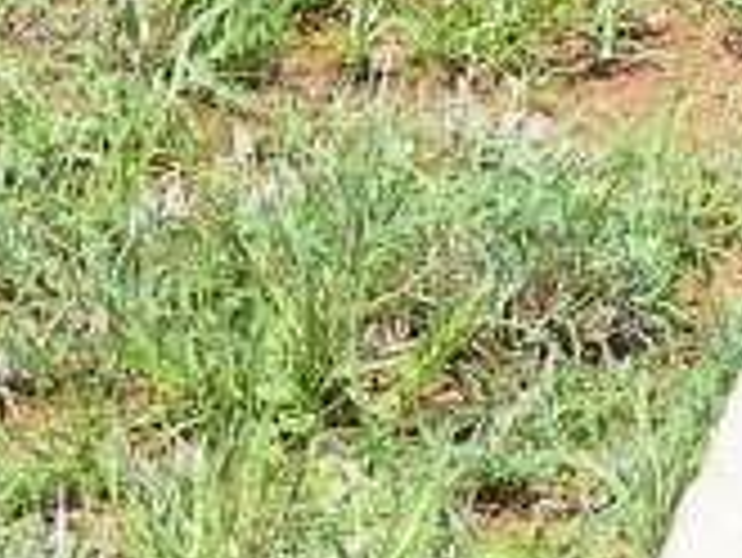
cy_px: -630
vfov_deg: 3.2
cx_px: 2177
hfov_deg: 4.1
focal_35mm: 466
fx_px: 9996
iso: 64
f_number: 4.5
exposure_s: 1/160
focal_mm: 11.4
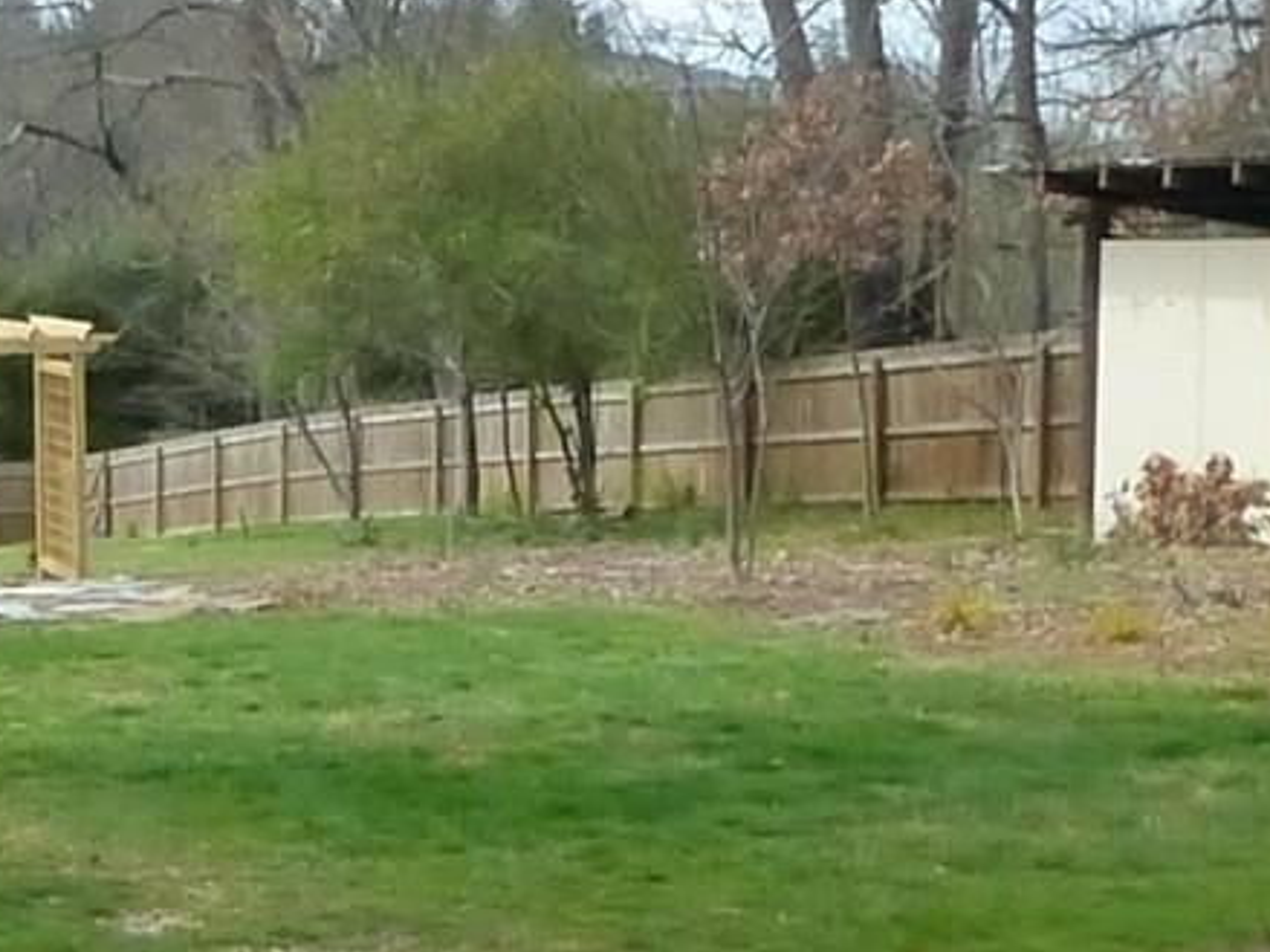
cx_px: 188
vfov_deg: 21.0
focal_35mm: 70
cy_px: 446
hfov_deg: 27.0
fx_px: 2567
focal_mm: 5.4
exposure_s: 1/2000
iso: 2500
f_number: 6.3
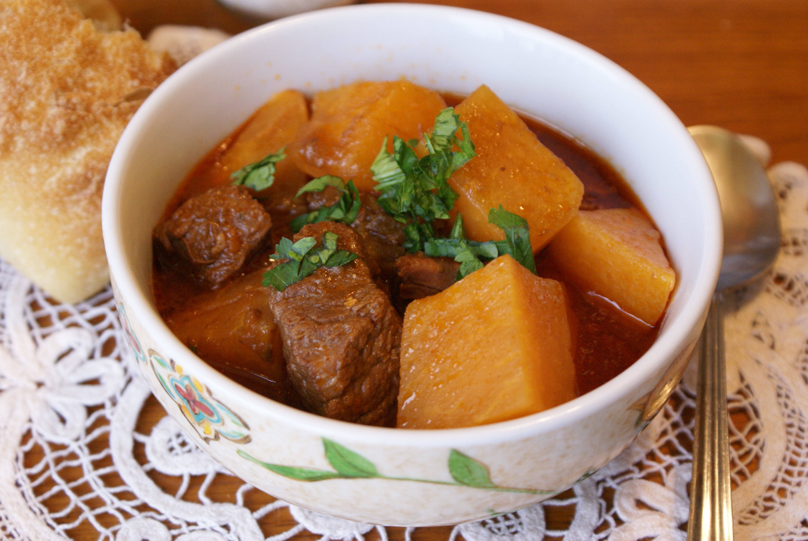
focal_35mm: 75
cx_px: 404
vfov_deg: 18.2
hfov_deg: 27.0
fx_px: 1685
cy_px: 270
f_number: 5.6
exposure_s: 1/40
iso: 400
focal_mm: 50
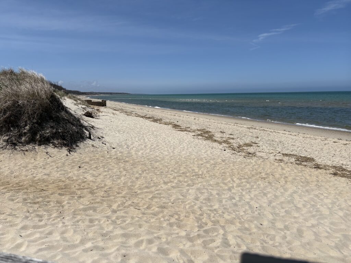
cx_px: 176
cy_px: 132
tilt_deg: -8.3
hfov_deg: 67.3
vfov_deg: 53.1
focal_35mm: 26
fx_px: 264
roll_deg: +0.8
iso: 50
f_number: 1.6
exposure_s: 1/7813
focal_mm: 5.96
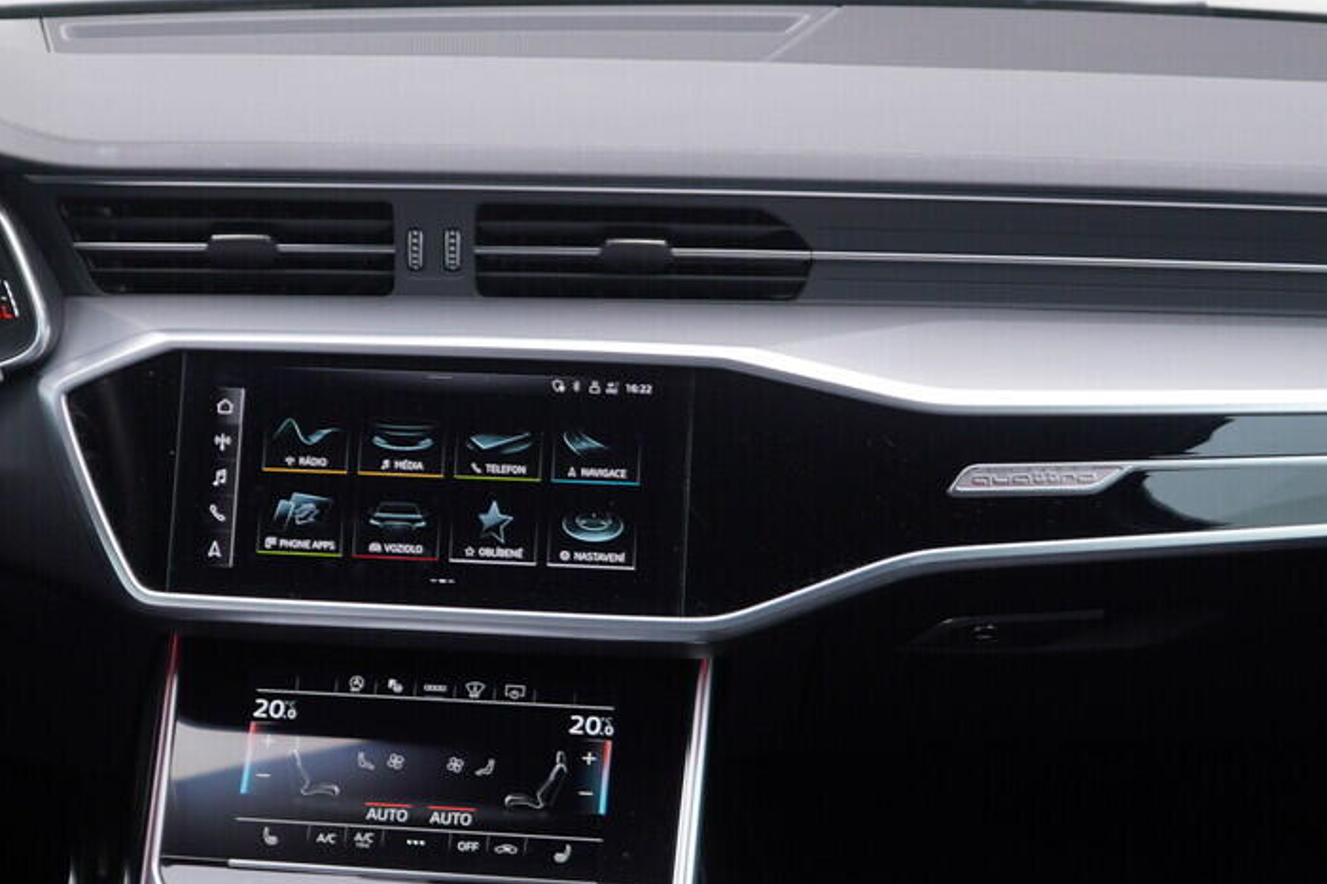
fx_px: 2727
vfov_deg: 18.4
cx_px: 407
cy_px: 477
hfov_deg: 27.1
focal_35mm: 74
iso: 125
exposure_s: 1/40
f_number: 2.8
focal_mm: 24
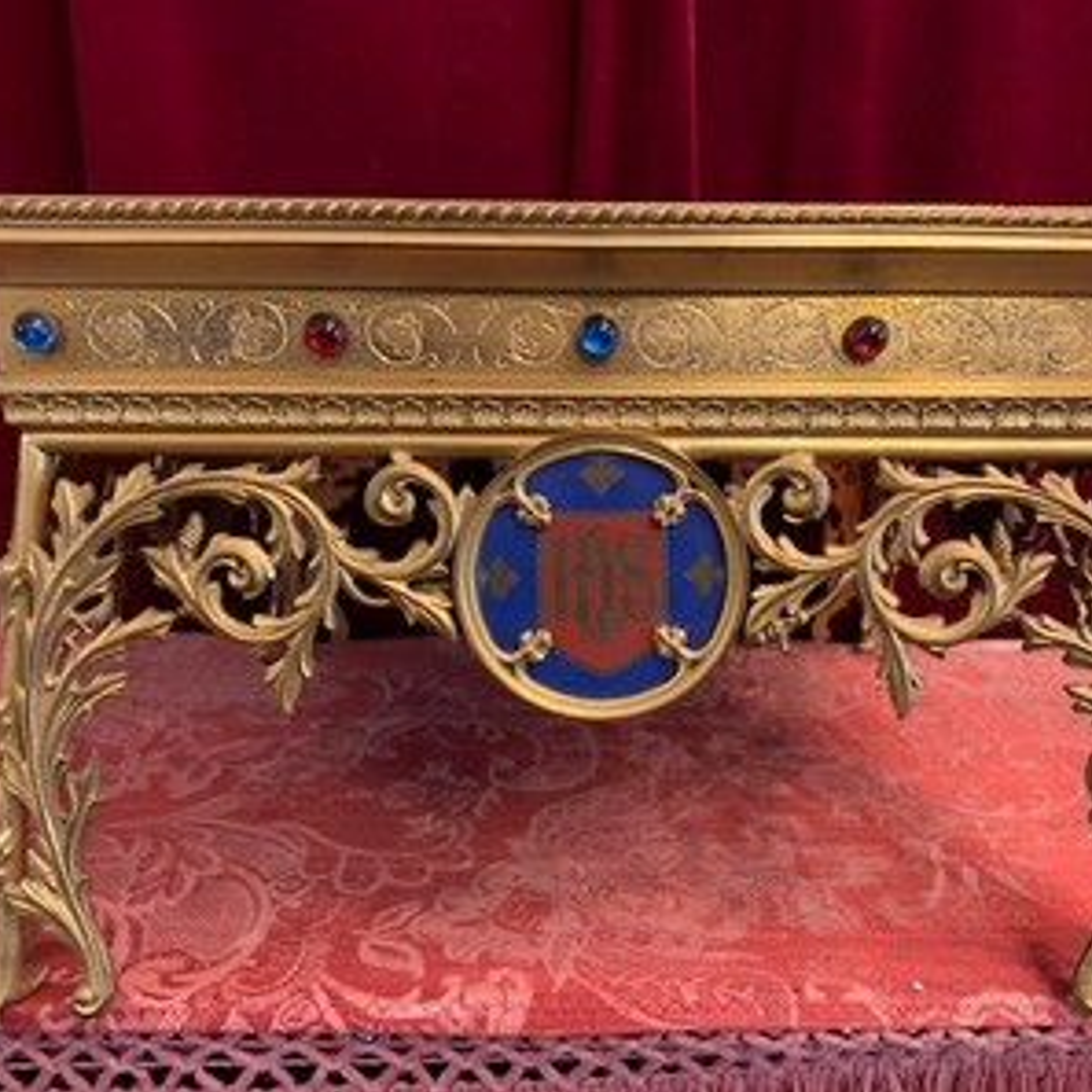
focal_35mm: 31
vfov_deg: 52.5
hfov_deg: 52.4
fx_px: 1106
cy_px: 544
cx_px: 599
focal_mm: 4.25
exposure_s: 1/25
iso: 500
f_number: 1.8
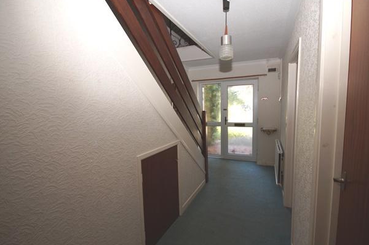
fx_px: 164
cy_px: 123
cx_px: 196
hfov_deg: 96.7
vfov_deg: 73.6
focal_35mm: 16
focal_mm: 10
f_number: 4
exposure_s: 1/60
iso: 200
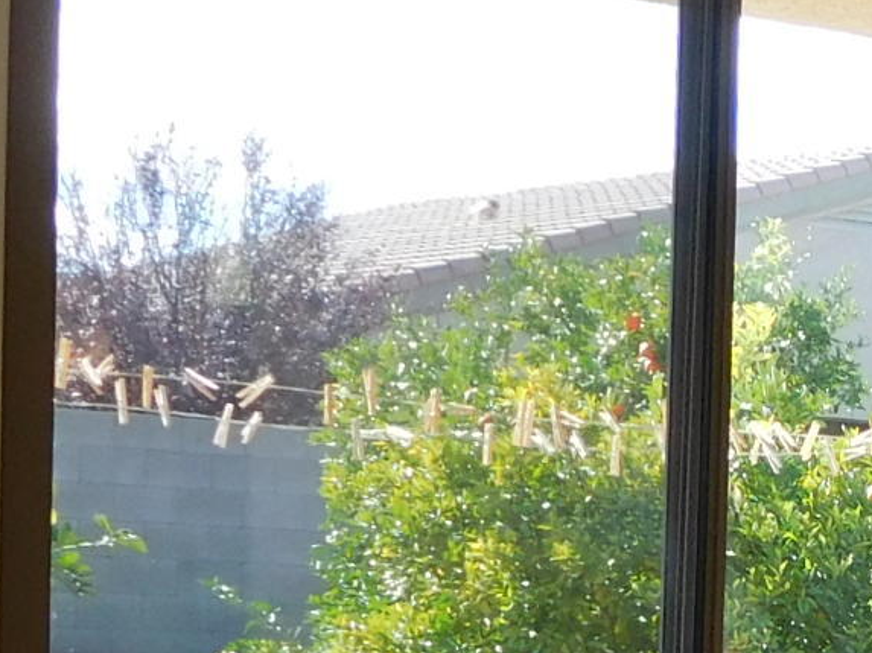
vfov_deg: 11.0
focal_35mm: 131
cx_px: 1336
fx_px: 3298
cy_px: 869
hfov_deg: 14.0
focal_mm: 4.5
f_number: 3.4
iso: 125
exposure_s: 1/200
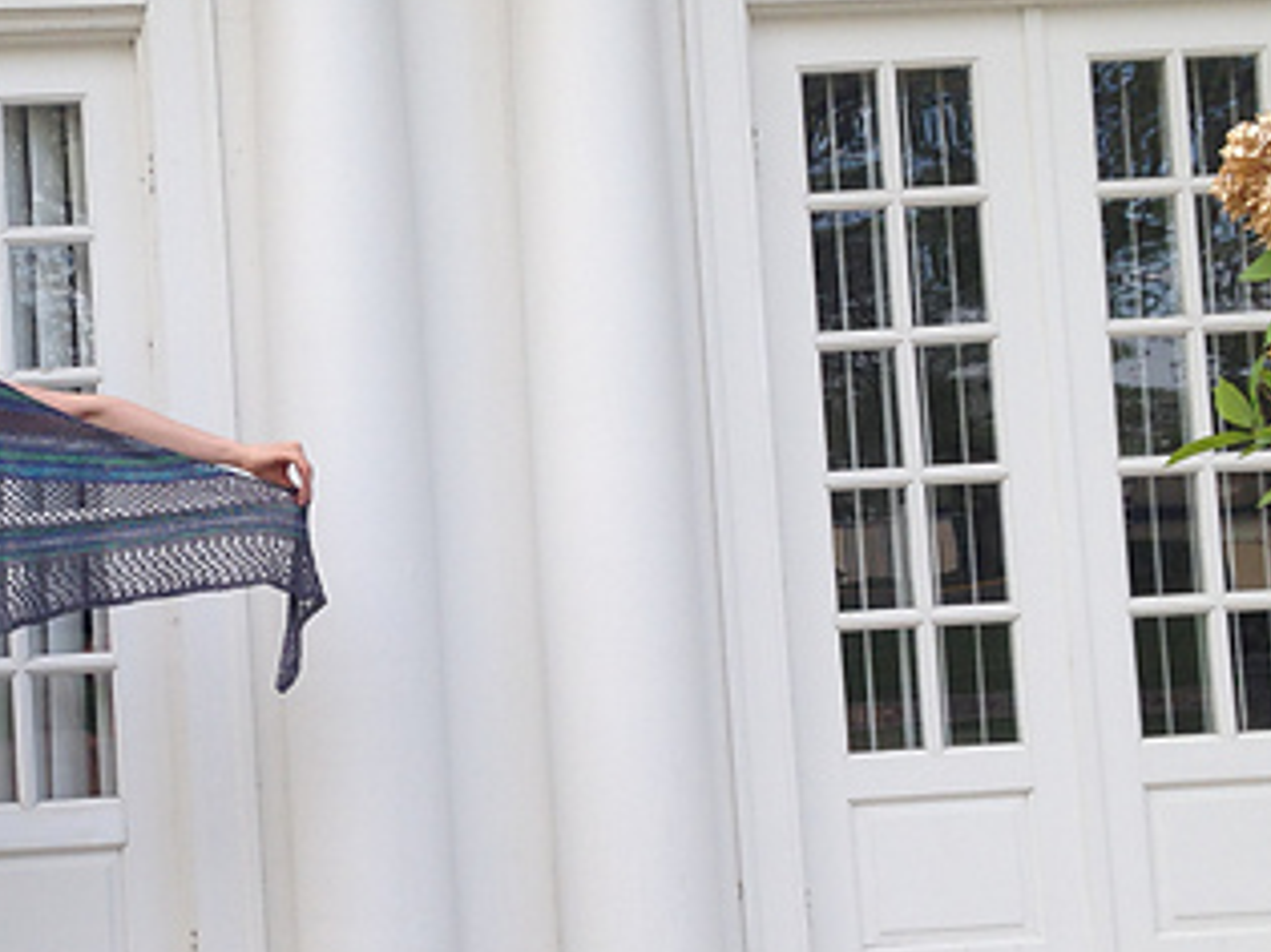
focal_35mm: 67
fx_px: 2459
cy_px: 492
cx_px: 331
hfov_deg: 28.6
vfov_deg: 21.9
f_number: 2.4
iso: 50
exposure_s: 1/328
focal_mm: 4.12
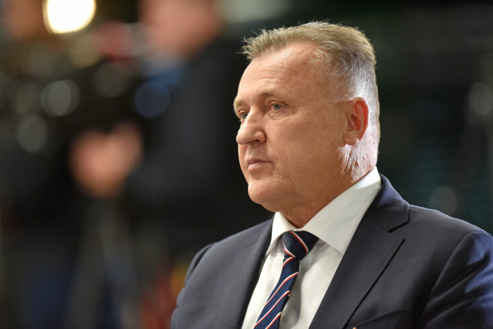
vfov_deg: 4.4
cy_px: 161
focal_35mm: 312
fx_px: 4275
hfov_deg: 6.6
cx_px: 247
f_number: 2.8
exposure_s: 1/320
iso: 1250
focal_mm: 300
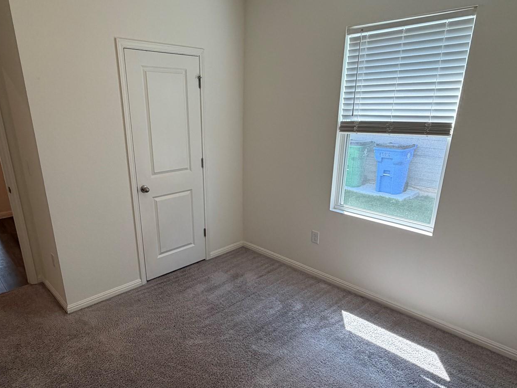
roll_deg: +0.6
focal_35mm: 23
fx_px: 343
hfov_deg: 73.9
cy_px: 217
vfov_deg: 58.7
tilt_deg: -19.9
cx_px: 246
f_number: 2.2
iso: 160
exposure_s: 1/120
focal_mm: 2.22
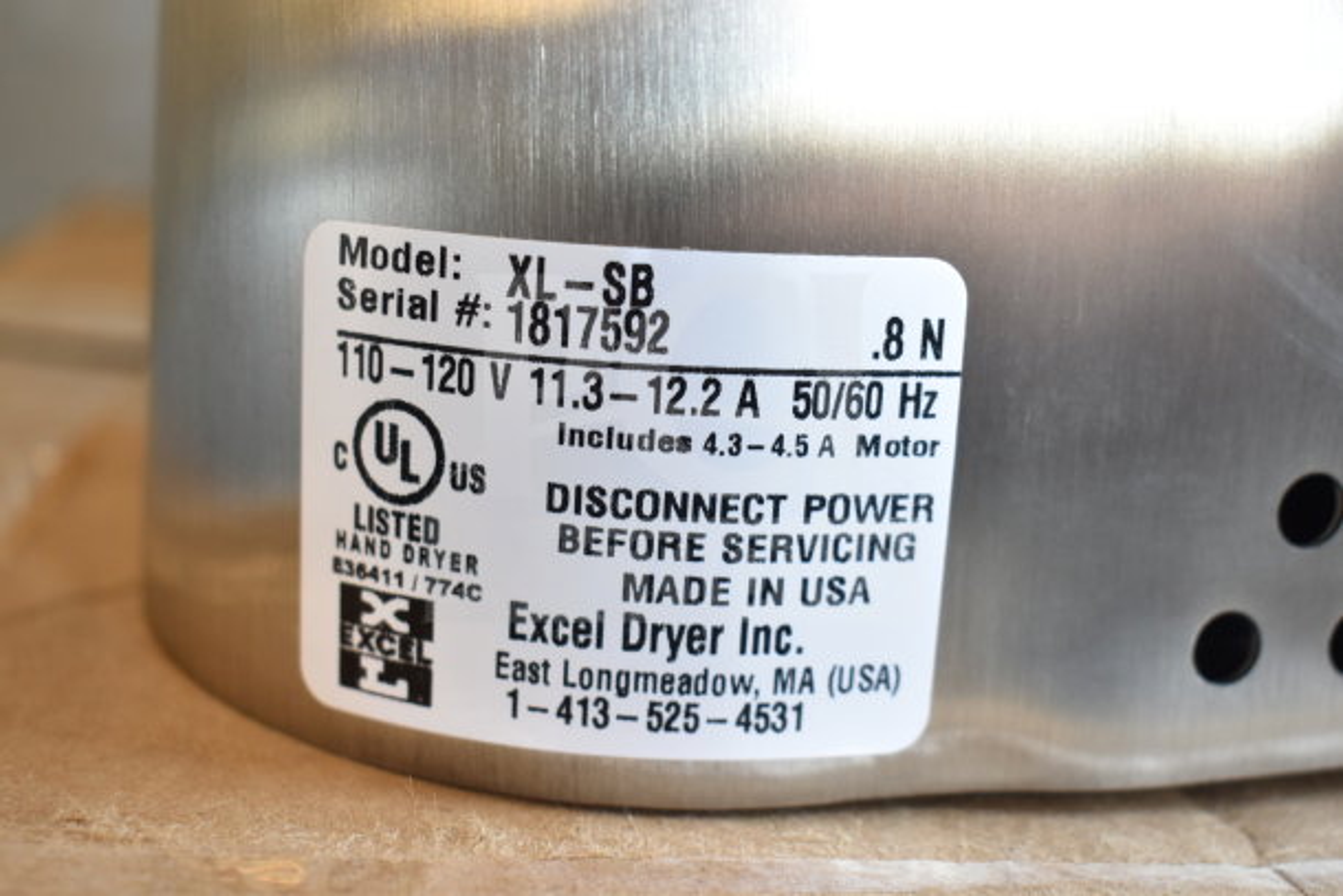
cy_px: 448
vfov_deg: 29.0
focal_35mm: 46
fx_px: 1735
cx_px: 672
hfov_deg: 42.3
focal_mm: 31
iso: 720
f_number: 4.2
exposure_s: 1/50
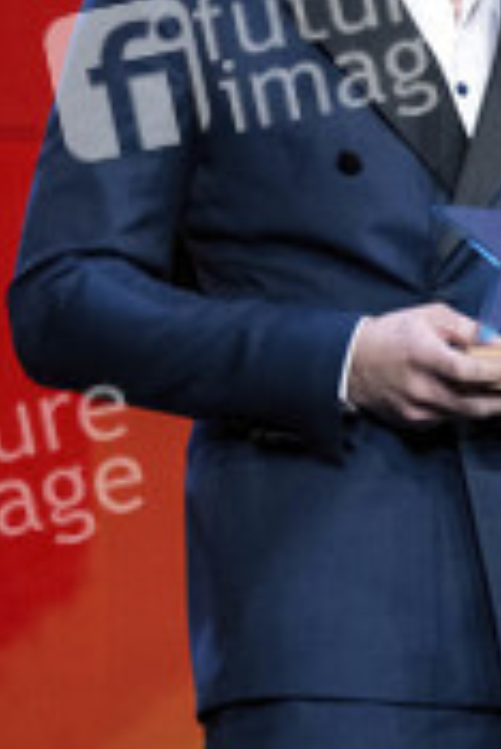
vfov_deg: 6.6
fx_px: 6458
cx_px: 390
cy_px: 274
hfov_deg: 4.4
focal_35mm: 310
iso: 3200
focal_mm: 90.6
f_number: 2.8
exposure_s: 1/220
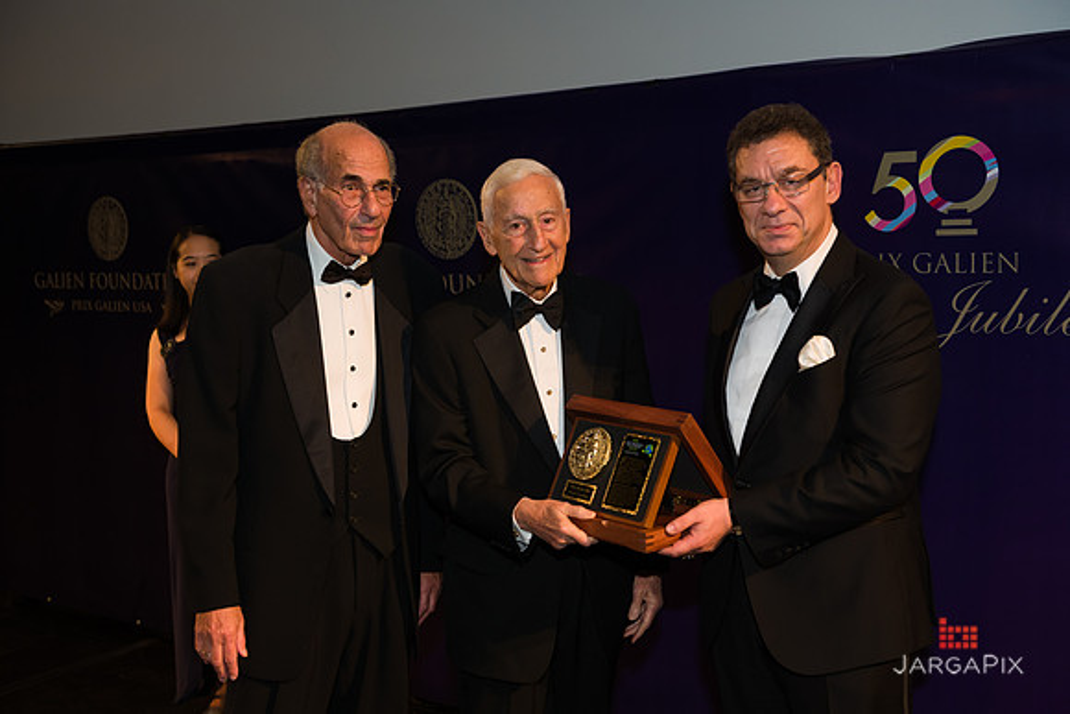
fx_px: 1308
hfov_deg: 44.5
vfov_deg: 30.5
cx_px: 535
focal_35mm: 44
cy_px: 357
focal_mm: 44
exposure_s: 1/125
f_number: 4
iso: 1000
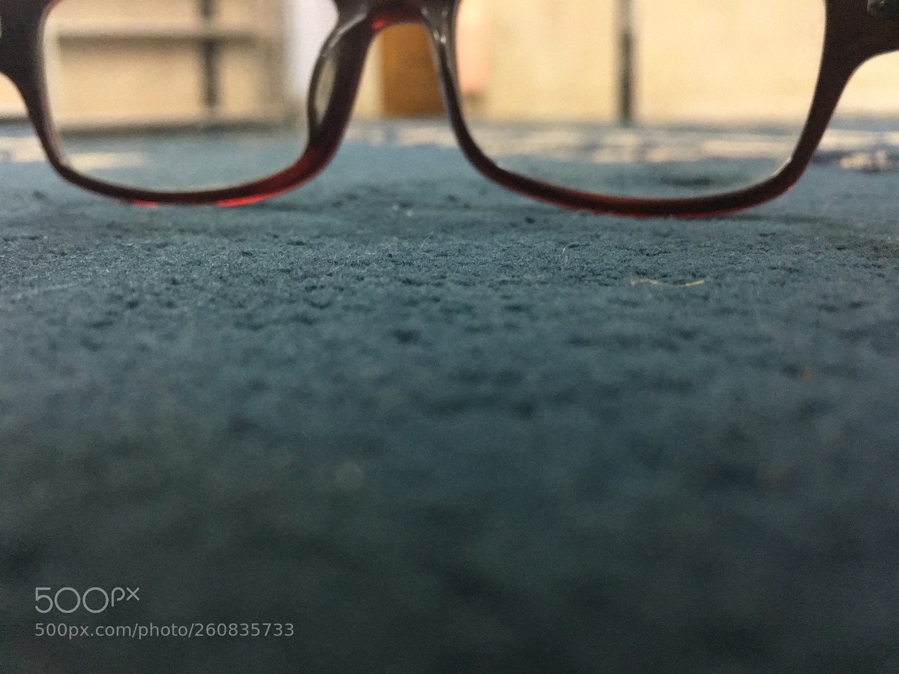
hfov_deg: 61.7
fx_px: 753
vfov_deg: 48.2
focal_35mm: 29
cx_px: 450
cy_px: 337
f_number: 2.2
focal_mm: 4.15
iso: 250
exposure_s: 1/17
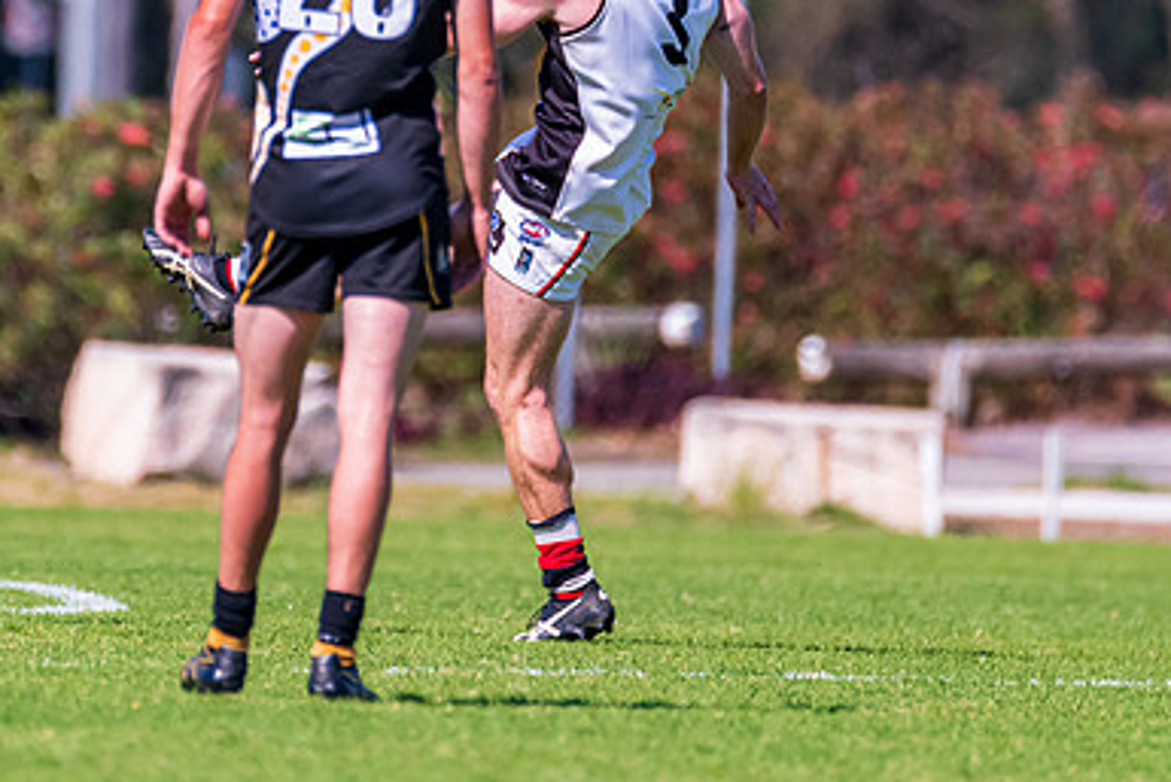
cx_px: 435
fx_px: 44447
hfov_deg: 1.5
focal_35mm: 1366
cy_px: 170
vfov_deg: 1.0
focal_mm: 600
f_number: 6.3
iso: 800
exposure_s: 1/2500
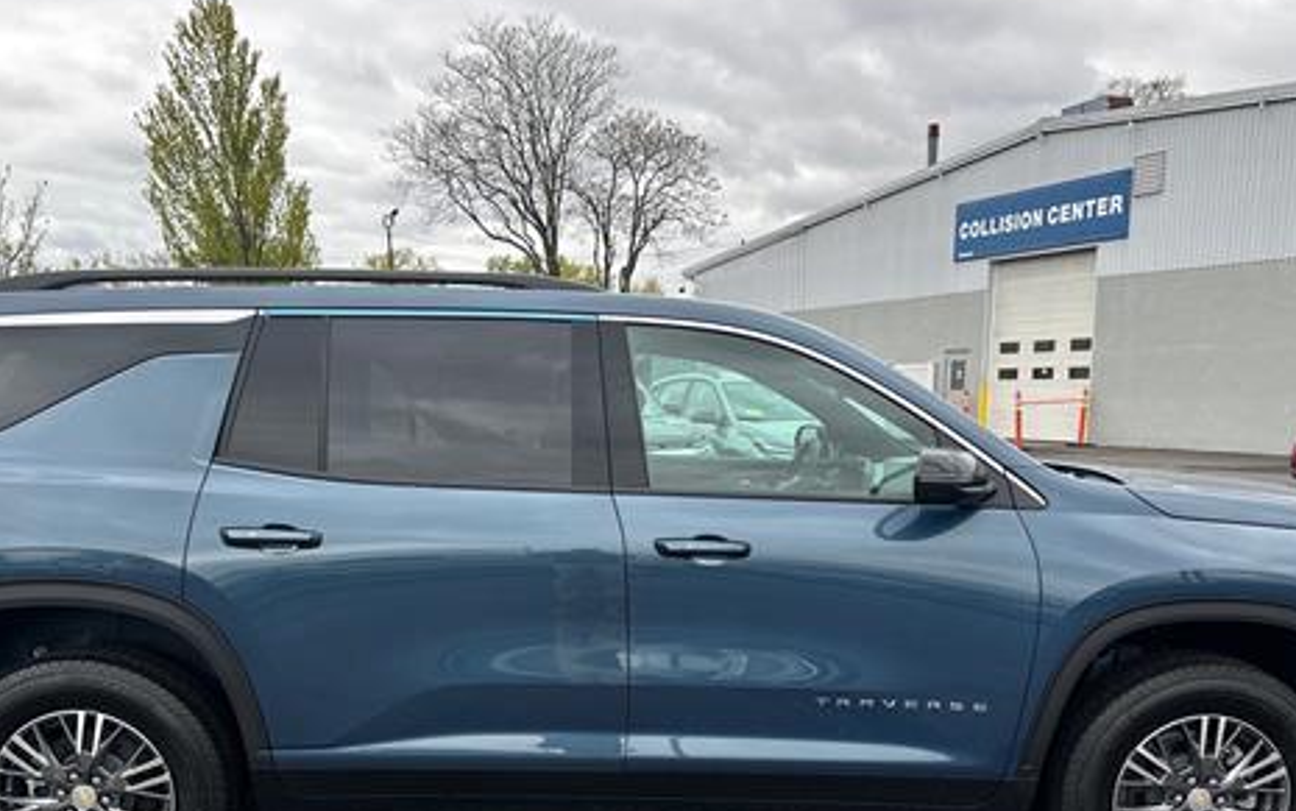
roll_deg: +0.4
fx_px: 1237
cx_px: 616
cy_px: 627
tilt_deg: -10.6
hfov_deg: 55.3
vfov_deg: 35.3
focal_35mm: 35
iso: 80
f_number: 1.78
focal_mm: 6.86
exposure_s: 1/611
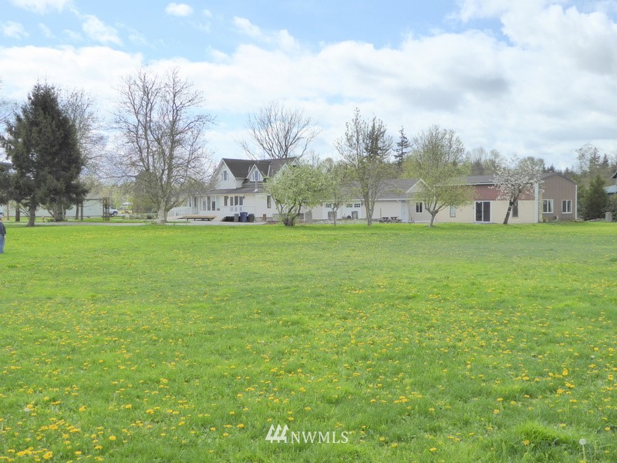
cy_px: 232
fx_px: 749
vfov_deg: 34.3
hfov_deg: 44.8
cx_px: 308
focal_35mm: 42
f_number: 3.8
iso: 200
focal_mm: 7.2
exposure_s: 1/1300
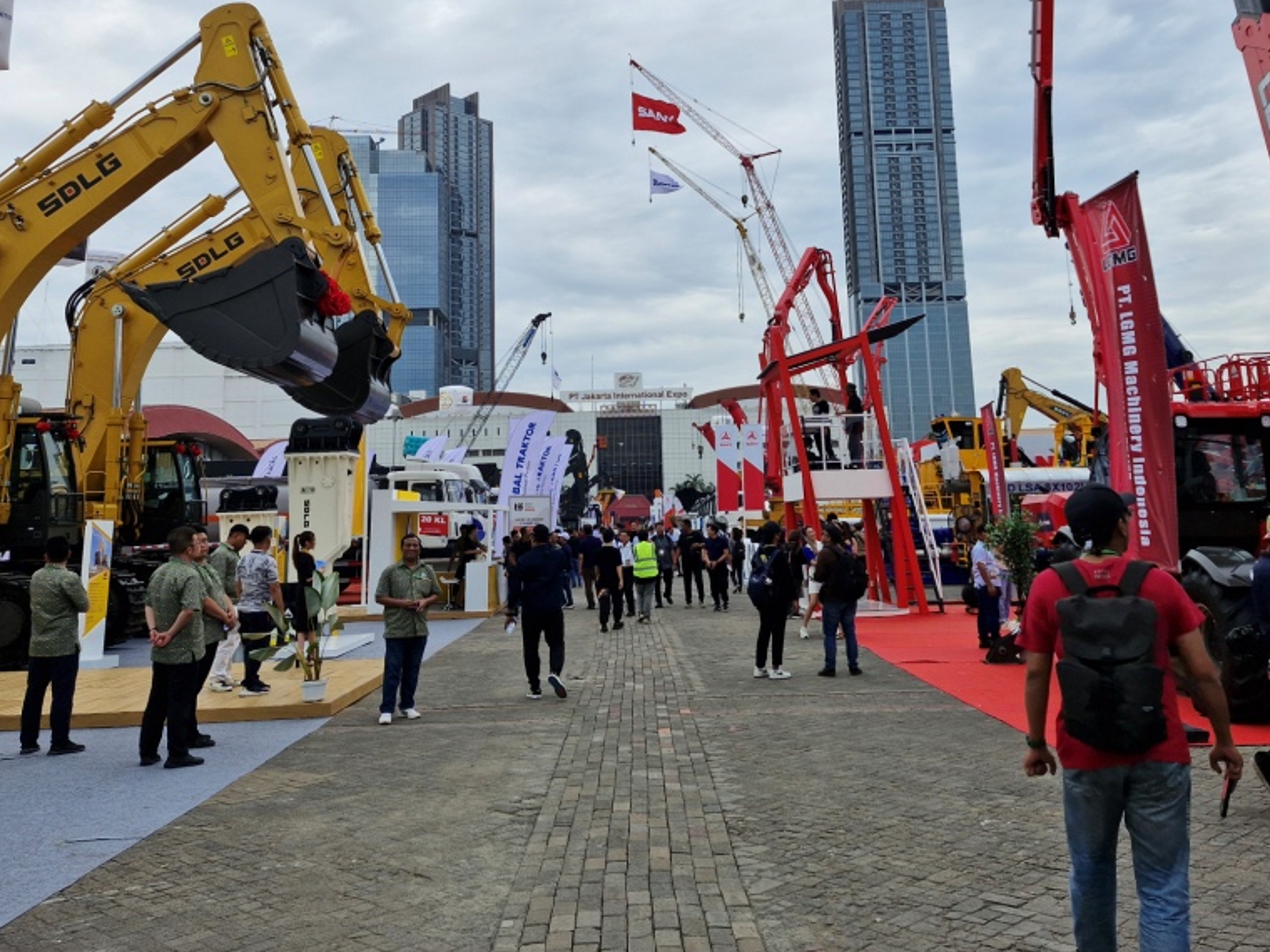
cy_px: 327
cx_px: 663
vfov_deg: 44.9
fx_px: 1137
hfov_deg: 58.3
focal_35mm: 31
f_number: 1.8
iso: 50
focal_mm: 5.54
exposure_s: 1/2696
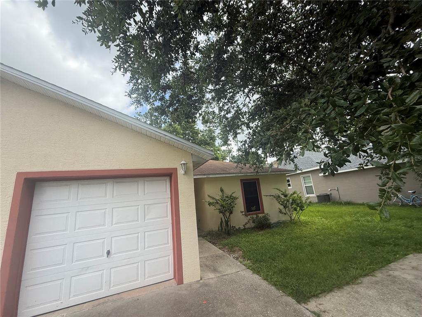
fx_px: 171
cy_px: 158
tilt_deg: +11.2
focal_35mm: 14
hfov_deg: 102.1
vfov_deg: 85.7
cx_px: 211
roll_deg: +5.3
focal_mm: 2.22
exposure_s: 1/809
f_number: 2.2
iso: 64
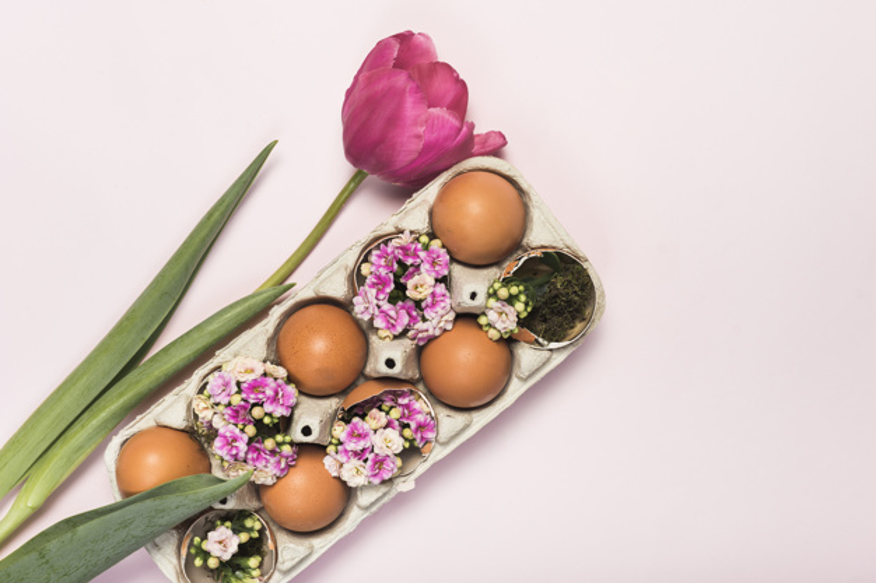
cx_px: 438
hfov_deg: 39.6
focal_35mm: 50
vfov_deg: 27.0
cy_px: 292
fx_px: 1216
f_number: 6.3
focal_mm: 50
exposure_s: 1/160
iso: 80
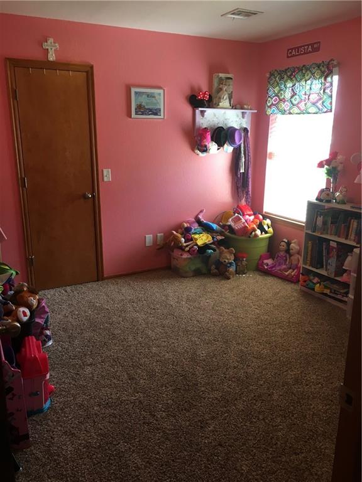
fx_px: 404
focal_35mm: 29
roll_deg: -0.1
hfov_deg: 48.2
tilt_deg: -16.3
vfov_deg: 61.7
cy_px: 241
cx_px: 181
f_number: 2.2
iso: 50
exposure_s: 1/30
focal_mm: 4.15
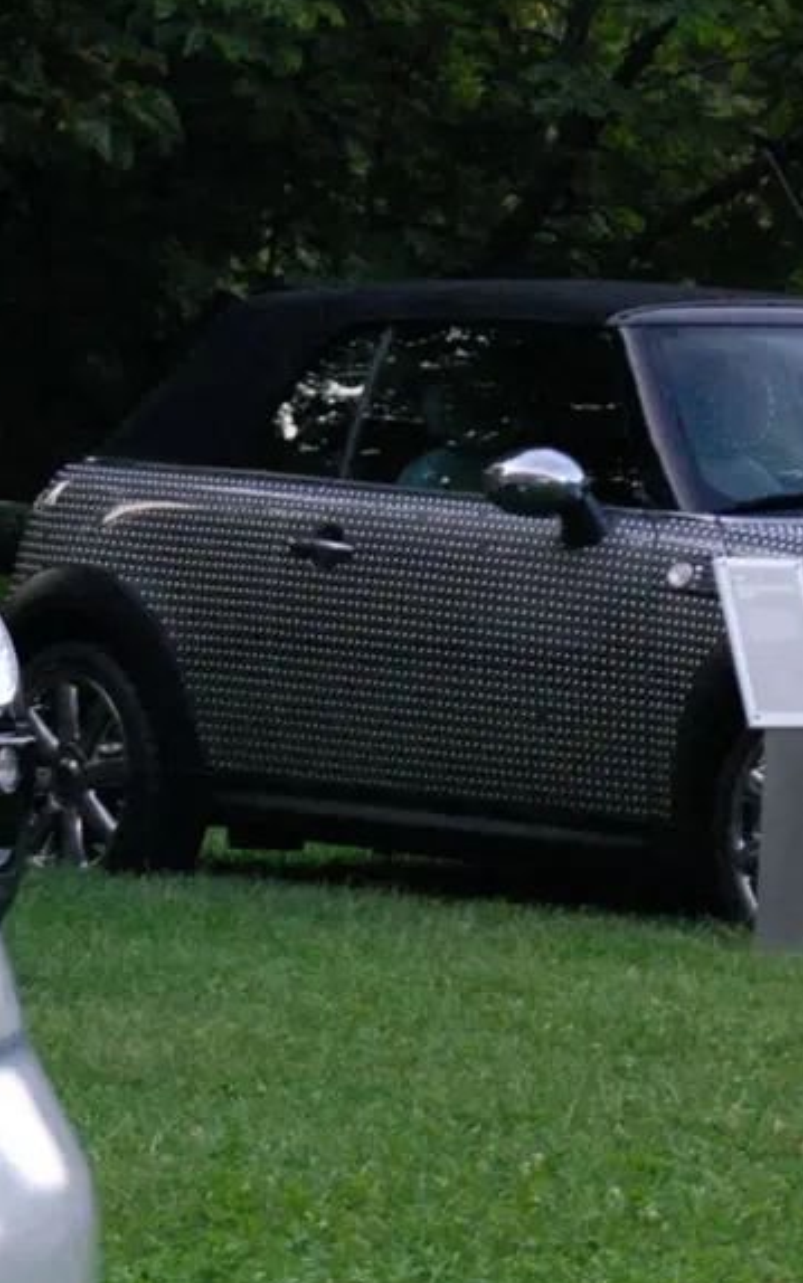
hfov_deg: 5.7
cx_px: 624
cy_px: 668
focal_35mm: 230
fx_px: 8049
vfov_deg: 9.1
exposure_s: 1/160
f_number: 5.3
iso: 1600
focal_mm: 72
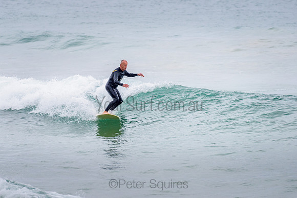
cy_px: 86
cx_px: 115
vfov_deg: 2.2
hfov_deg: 3.4
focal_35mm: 613
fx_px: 5061
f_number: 5.6
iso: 400
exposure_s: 1/1000
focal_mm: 500
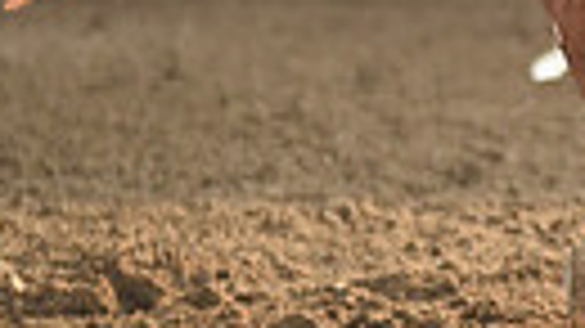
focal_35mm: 700
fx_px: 10854
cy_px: -434
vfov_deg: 1.7
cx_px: 914
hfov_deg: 3.1
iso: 1600
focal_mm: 150
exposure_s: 1/4000
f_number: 2.8
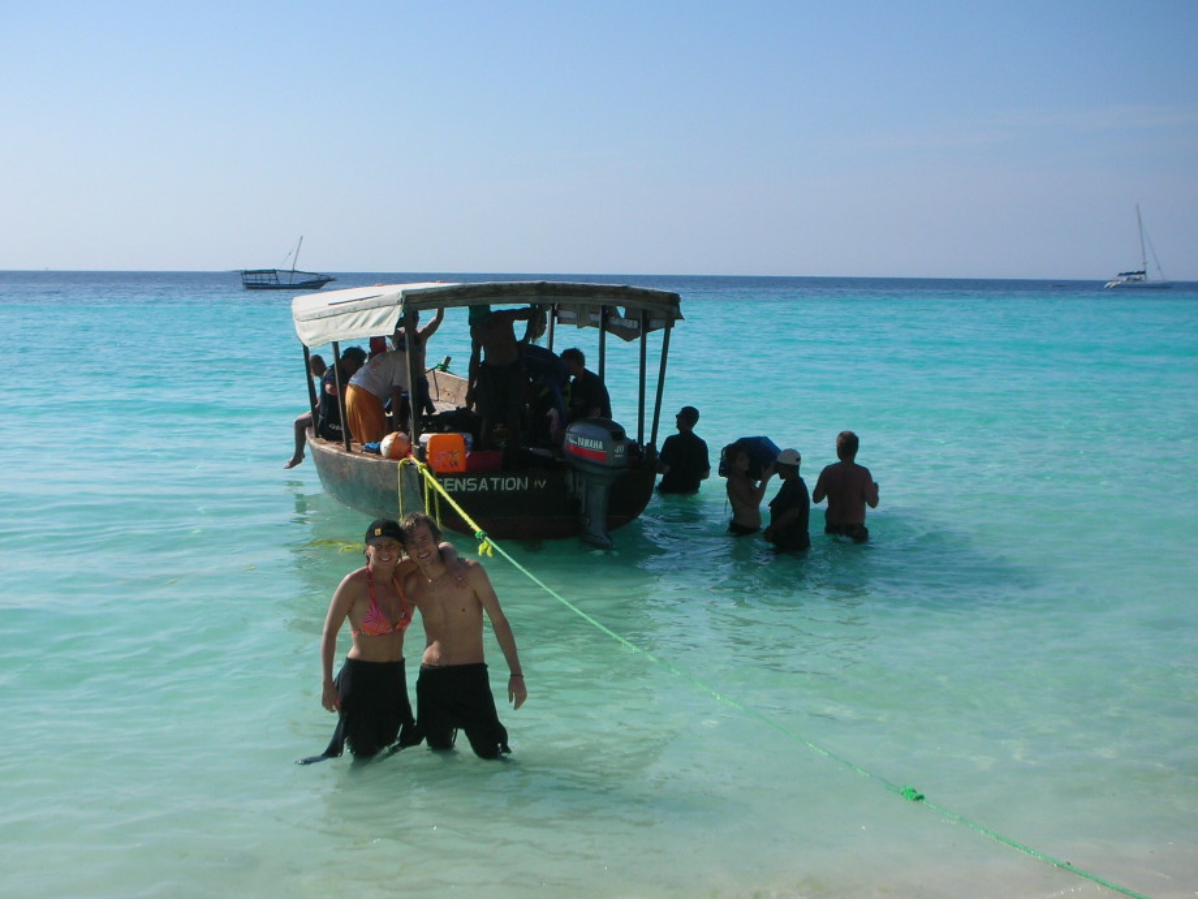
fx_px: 2042
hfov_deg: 32.7
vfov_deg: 24.8
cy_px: 460
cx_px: 552
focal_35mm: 59
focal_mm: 8.8
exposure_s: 1/116
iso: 50
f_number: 10.5
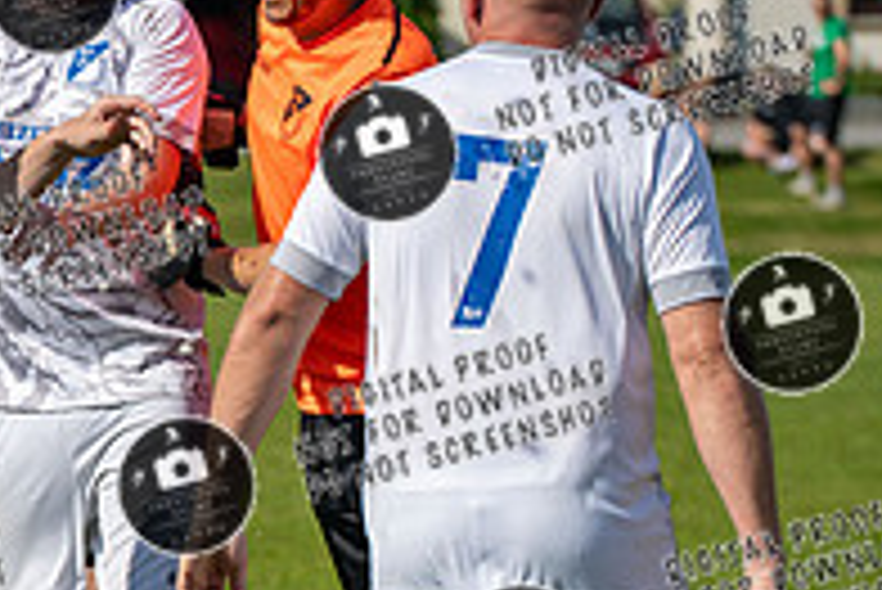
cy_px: 38
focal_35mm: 291
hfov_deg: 7.0
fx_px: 7135
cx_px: -261
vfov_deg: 4.7
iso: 80
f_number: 3.5
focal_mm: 98
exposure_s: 1/1600
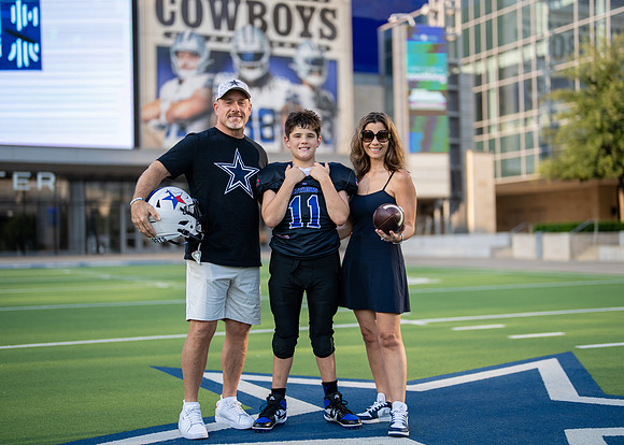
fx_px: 975
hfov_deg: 35.5
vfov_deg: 25.7
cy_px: 229
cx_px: 324
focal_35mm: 55
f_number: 1.2
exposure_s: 1/3200
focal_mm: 50
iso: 100
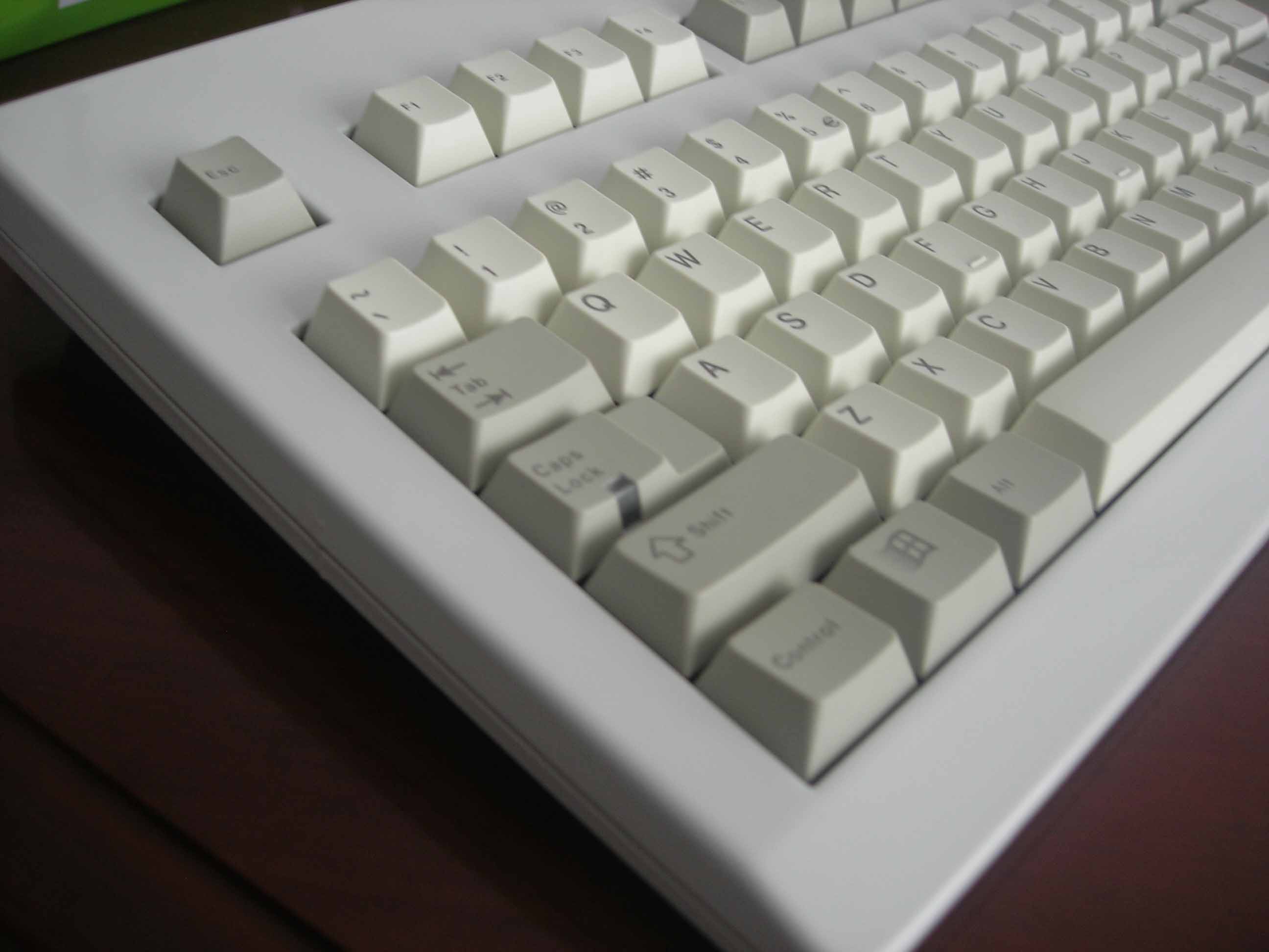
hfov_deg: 49.0
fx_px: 1393
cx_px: 634
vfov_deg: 37.7
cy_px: 476
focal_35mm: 38
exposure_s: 1/15.5
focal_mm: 7.8
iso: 64
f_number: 2.8
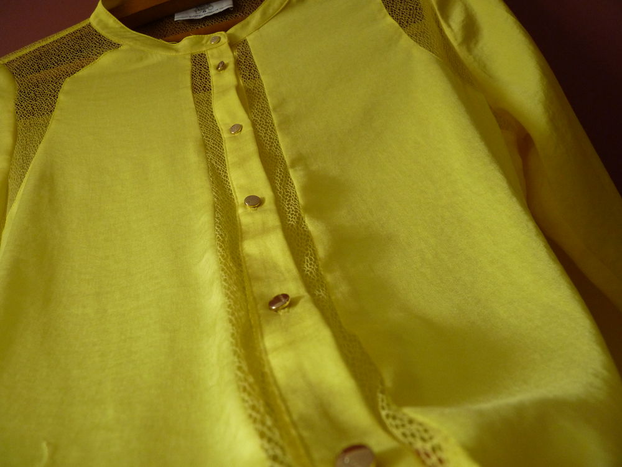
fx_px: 503
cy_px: 234
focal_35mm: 28
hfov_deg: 63.4
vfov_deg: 49.7
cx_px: 311
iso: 320
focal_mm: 5
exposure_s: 1/30
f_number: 2.8
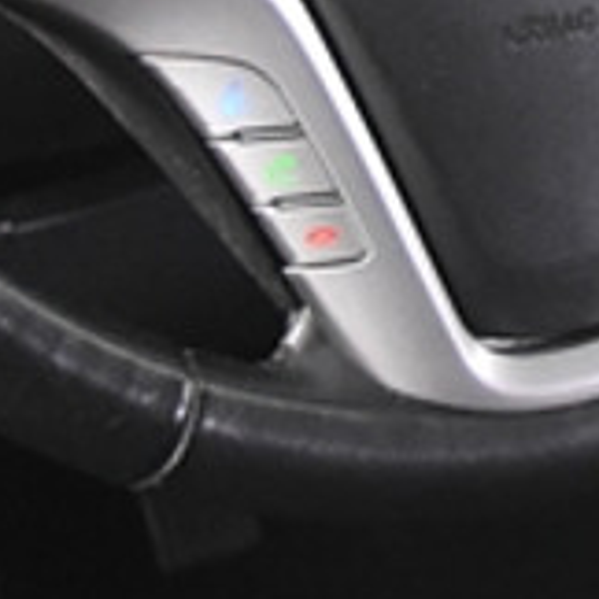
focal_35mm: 220
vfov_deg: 7.9
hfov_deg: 7.8
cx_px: 910
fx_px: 4307
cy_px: -142
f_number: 2.8
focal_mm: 20
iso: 3600
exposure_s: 1/30
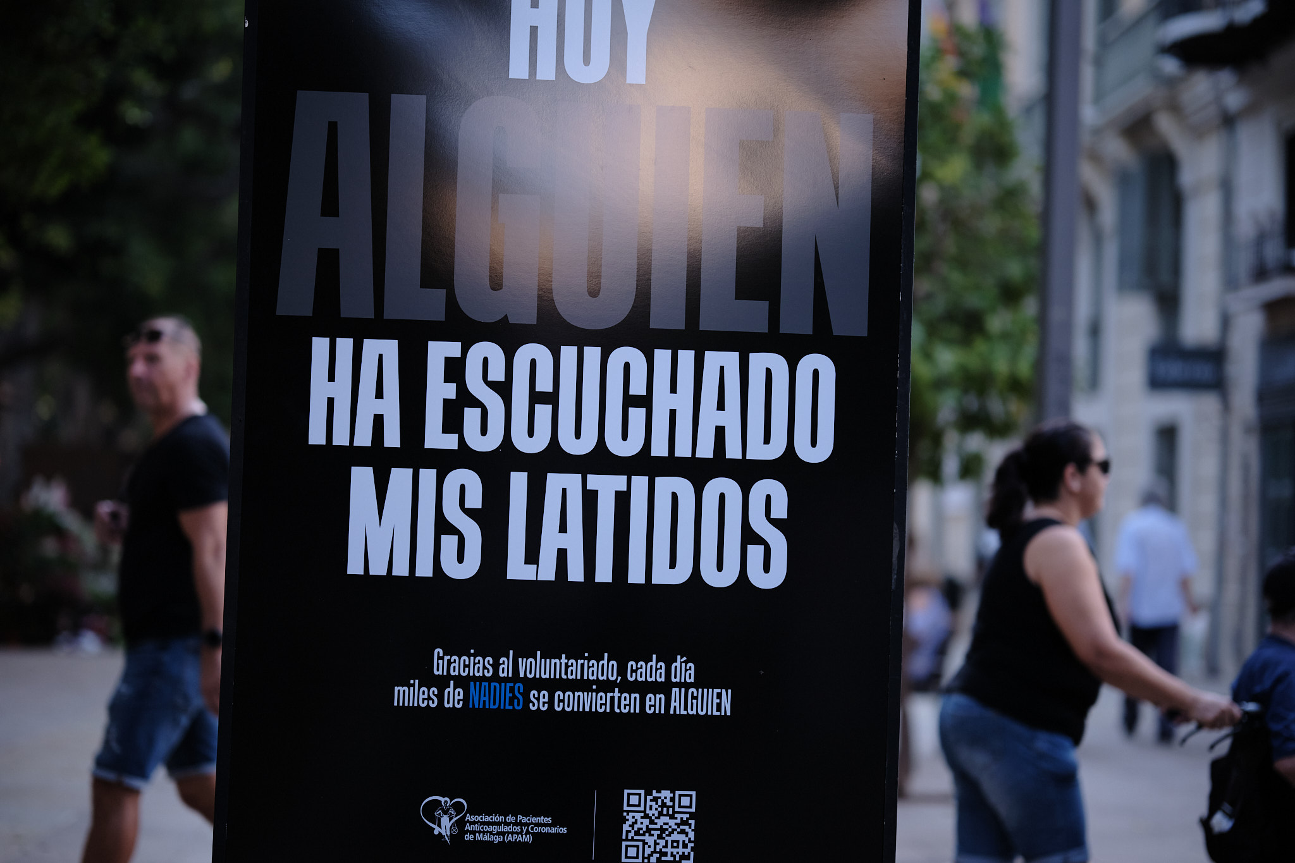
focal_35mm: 84
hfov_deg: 24.2
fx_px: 3021
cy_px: 432
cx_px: 648
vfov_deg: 16.3
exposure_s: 1/2000
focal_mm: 56
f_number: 1.2
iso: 500
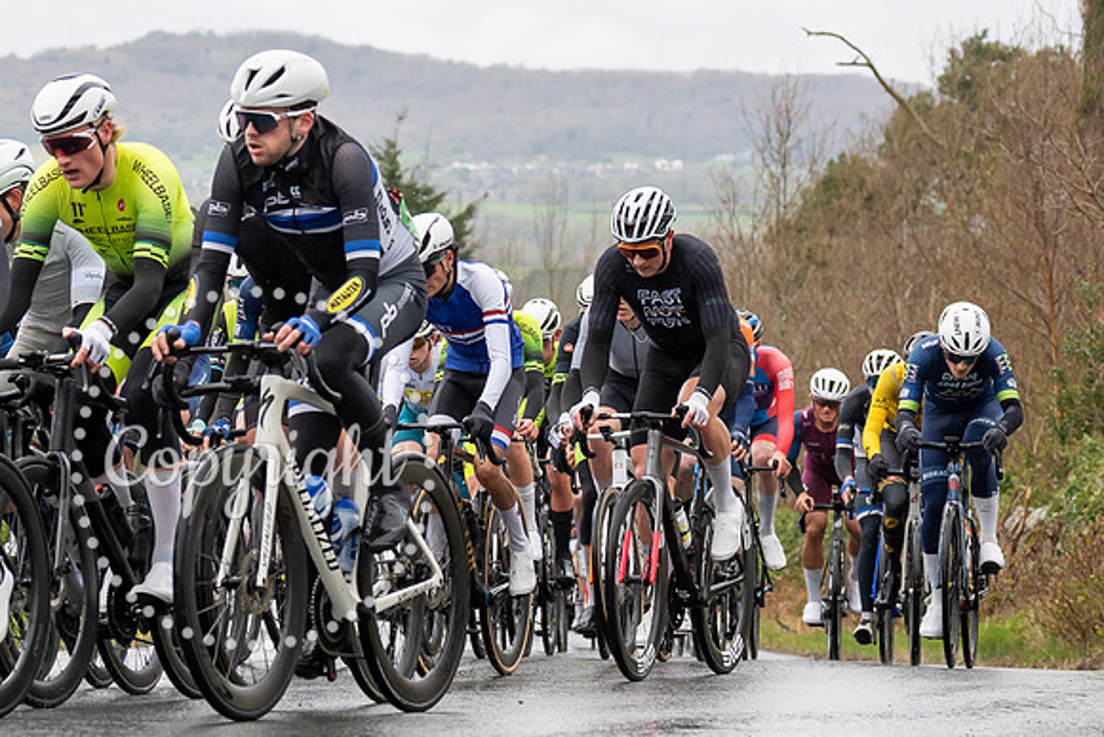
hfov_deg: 11.4
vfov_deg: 7.6
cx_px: 614
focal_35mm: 181
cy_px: 246
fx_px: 5541
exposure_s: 1/1000
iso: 400
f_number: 4
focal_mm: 74
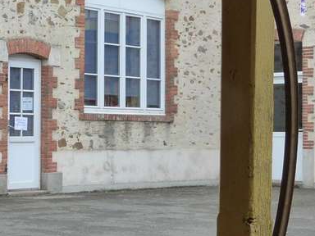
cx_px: -14
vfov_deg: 16.8
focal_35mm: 88
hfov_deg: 21.3
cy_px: 120
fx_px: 801
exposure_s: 1/125
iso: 160
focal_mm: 5.8
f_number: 4
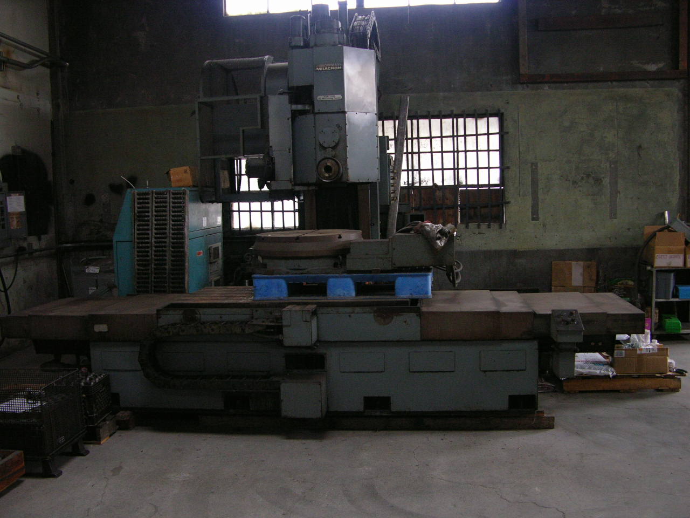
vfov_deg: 40.7
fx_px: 698
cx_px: 345
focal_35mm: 35
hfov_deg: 52.6
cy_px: 259
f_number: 2.8
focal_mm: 8.9
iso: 200
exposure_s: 1/60.1
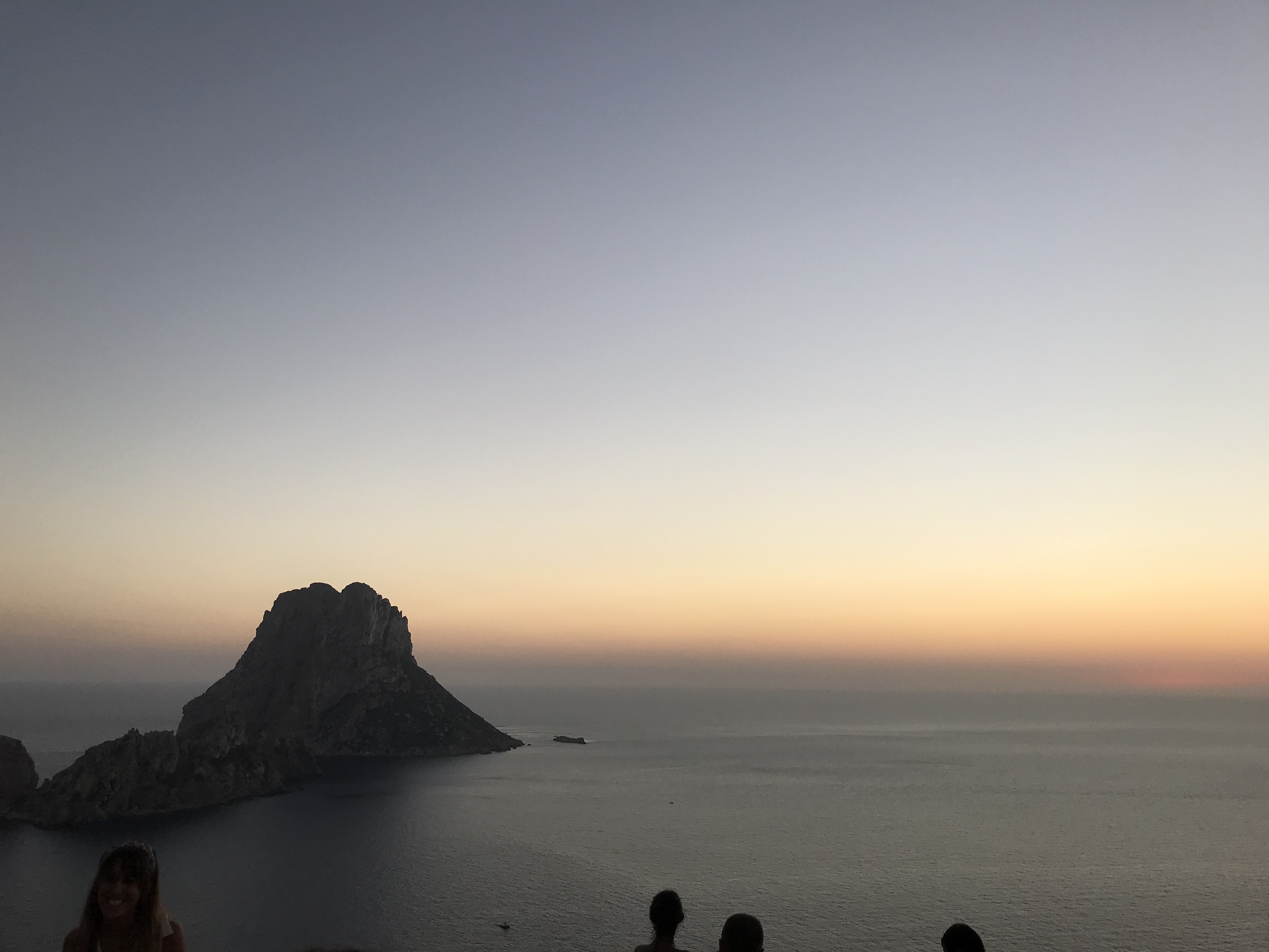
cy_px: 476
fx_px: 1026
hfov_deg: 63.4
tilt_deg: +10.8
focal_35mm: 28
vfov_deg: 49.7
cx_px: 634
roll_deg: -0.4
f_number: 1.8
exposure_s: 1/311
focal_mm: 3.99
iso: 20
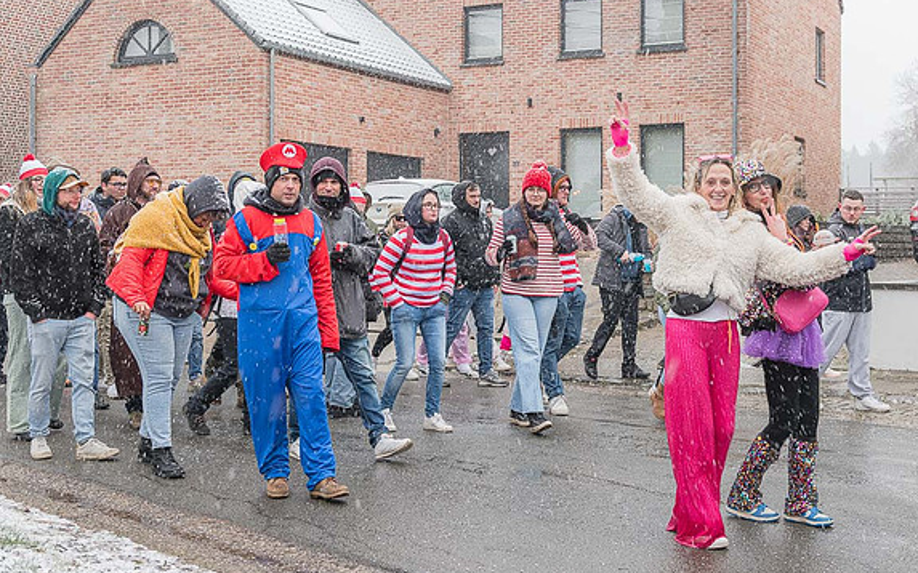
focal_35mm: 50
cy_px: 270
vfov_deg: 25.8
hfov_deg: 40.2
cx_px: 526
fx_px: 1251
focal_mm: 42
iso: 800
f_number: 5.6
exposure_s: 1/100
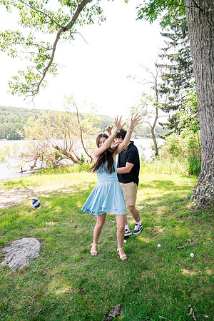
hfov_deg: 53.1
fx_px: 214
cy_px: 160
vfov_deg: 73.7
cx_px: 107
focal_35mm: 24
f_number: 3.5
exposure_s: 1/250
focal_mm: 24
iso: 160
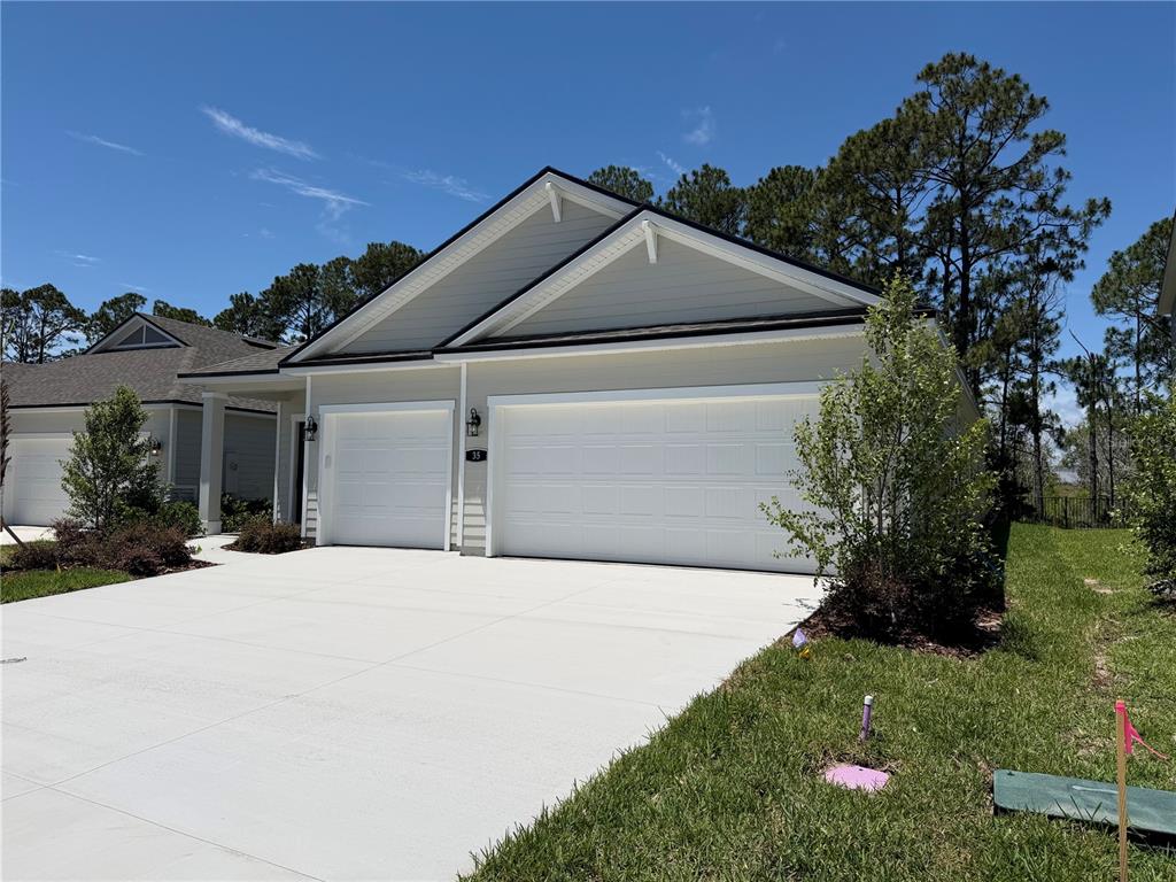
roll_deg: +0.2
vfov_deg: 56.8
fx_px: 815
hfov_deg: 71.6
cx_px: 588
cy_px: 441
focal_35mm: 24
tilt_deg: +3.8
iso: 80
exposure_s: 1/11905
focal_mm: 6.76
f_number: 1.78
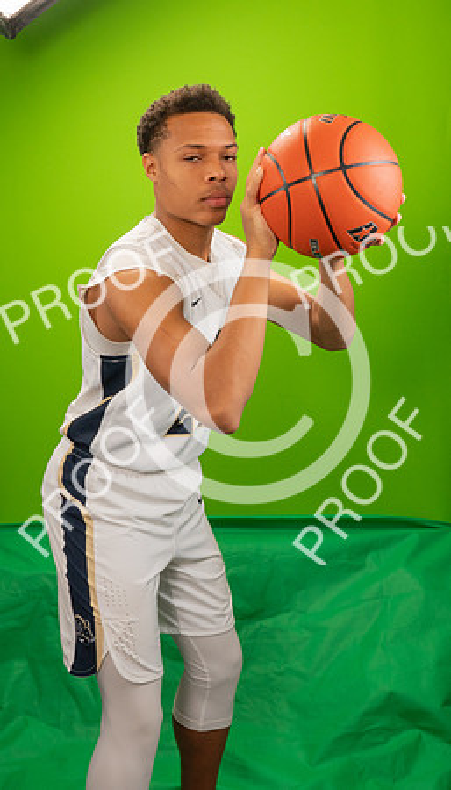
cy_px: 312
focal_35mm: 47
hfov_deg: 25.8
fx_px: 983
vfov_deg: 43.5
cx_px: 185
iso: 800
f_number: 18
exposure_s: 1/60
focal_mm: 24
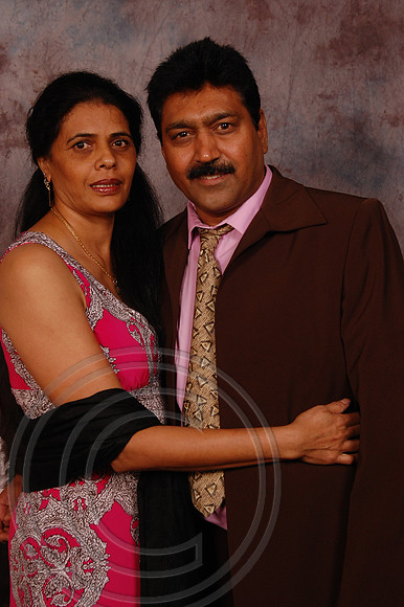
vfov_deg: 29.9
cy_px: 304
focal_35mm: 68
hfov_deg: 20.1
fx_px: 1138
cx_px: 202
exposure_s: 1/200
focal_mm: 45
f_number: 5.6
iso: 400
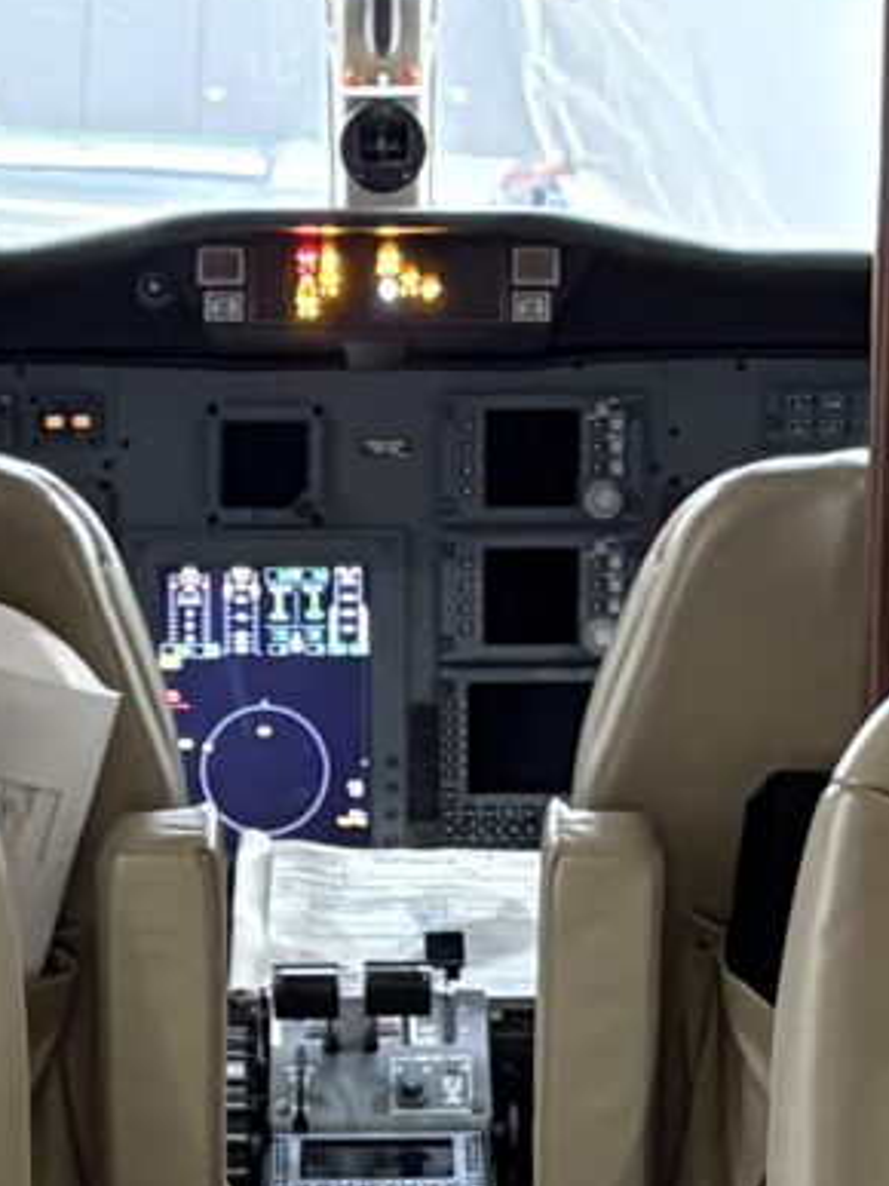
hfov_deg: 8.6
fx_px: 5893
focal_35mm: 172
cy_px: 1646
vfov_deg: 11.1
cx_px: 276
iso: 400
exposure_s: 1/33
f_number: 1.6
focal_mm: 5.96
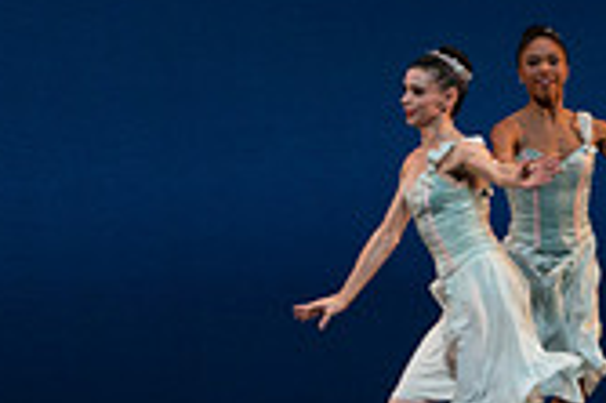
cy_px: 67
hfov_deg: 4.5
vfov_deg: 3.0
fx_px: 7769
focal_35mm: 462
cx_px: -76
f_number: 8
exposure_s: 1/500
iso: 3200
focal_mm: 133
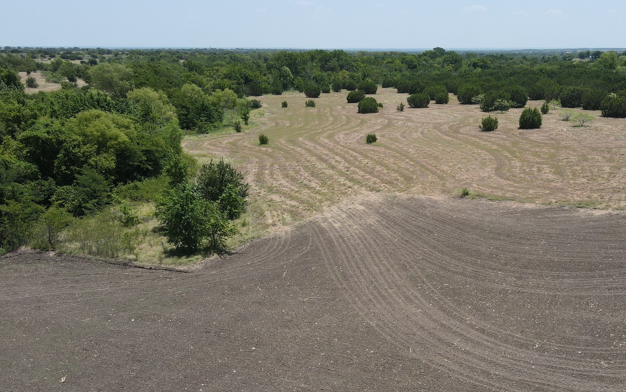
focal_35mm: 34
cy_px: 261
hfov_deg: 55.7
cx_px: 409
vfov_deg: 36.9
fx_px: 580
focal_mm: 4.5
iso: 100
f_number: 2.8
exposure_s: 1/640
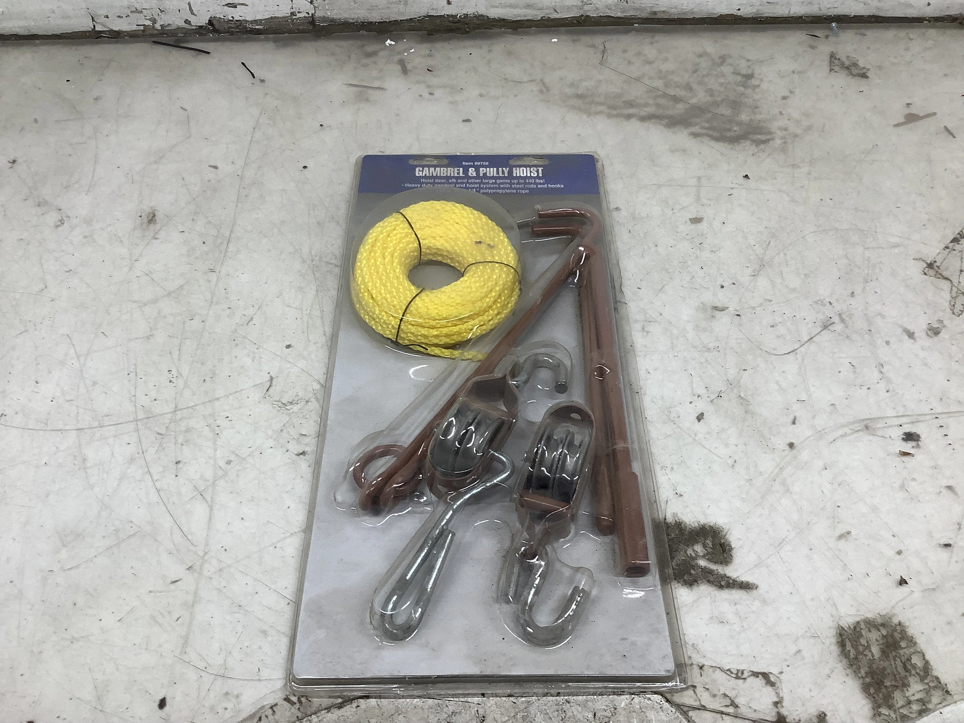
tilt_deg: -48.2
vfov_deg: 45.4
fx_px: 863
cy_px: 362
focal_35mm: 31
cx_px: 482
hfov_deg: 58.4
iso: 64
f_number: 2.4
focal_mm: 3.3
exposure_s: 1/120
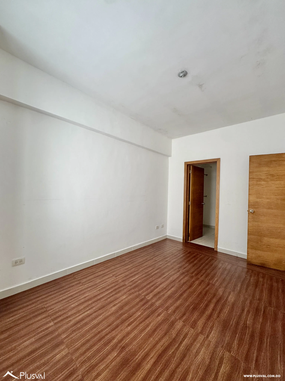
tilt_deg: -0.9
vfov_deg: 102.1
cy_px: 190
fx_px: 154
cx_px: 142
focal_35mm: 14
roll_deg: -1.6
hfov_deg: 85.7
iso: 250
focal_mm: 2.22
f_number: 2.2
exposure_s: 1/99
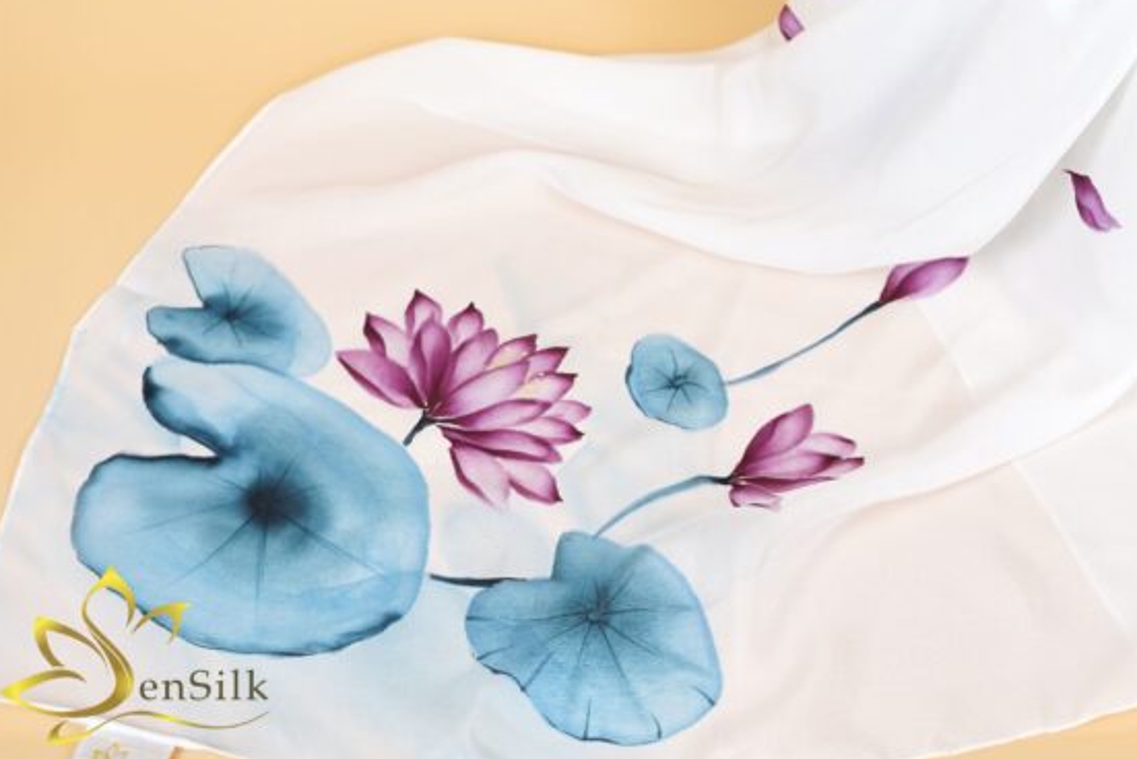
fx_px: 2054
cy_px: 180
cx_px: 879
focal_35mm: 65
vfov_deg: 20.8
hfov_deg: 30.3
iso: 400
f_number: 3.5
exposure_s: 1/400
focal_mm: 35
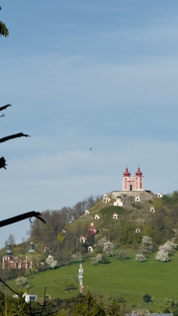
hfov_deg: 4.5
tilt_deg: +4.6
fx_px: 2266
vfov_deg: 8.0
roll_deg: -0.4
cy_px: 156
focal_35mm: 270
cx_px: 128
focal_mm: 15.66
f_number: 2.8
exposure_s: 1/6897
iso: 50
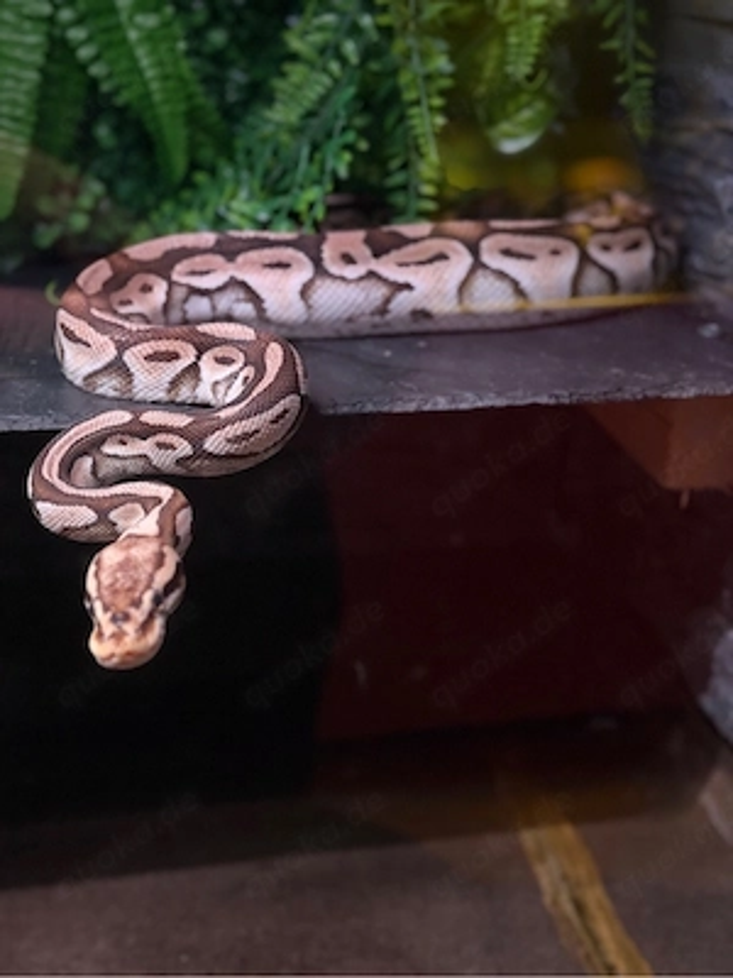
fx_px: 1355
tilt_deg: -19.7
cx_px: 366
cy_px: 489
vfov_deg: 39.7
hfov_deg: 30.3
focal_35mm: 48
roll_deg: +0.9
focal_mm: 6.76
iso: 800
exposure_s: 1/18
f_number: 1.78
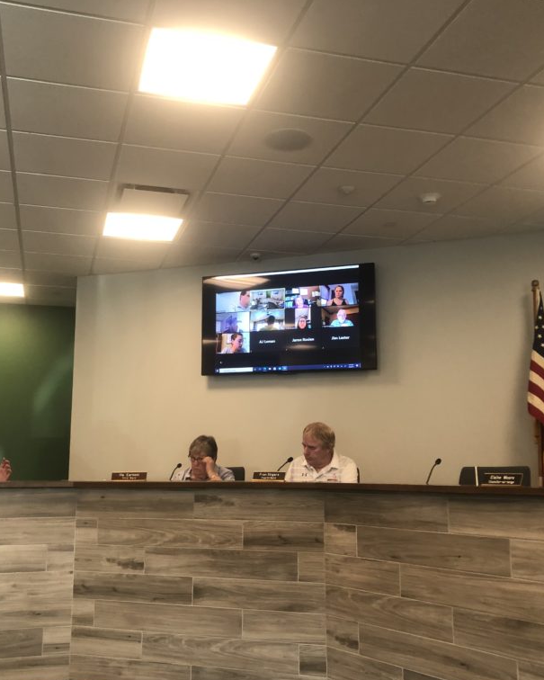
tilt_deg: +9.2
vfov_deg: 49.1
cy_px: 341
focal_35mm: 37
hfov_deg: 40.1
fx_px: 744
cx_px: 264
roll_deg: +0.7
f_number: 1.8
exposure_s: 1/30
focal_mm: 3.99
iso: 40
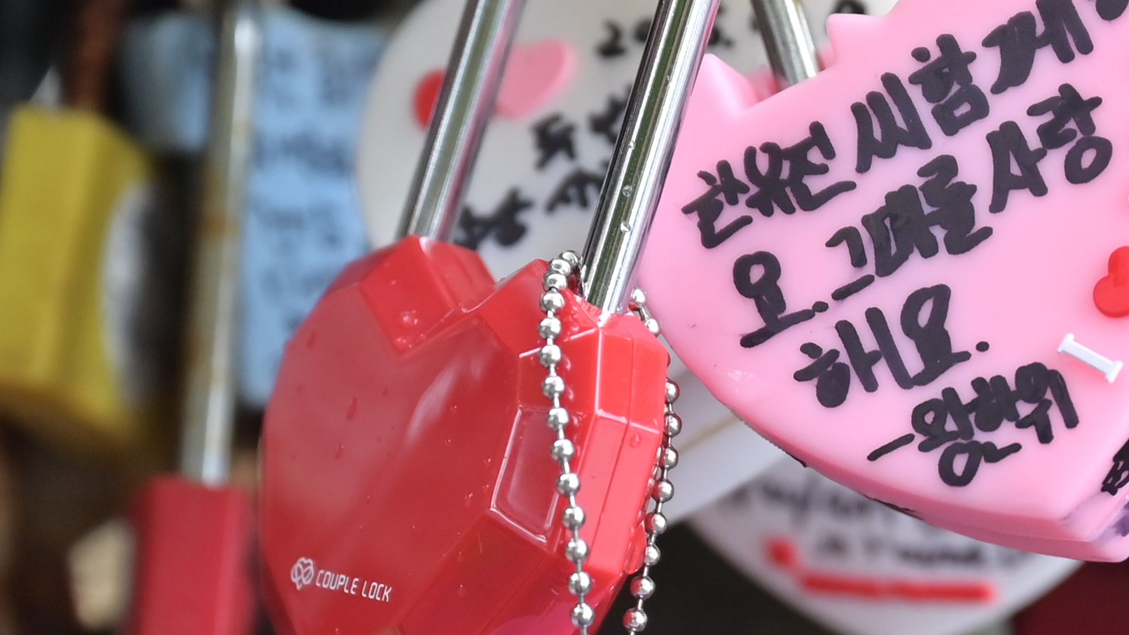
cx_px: 1181
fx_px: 8233
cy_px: 805
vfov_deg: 4.4
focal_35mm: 275
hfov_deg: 7.8
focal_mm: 70
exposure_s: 1/250
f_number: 3.5
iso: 500
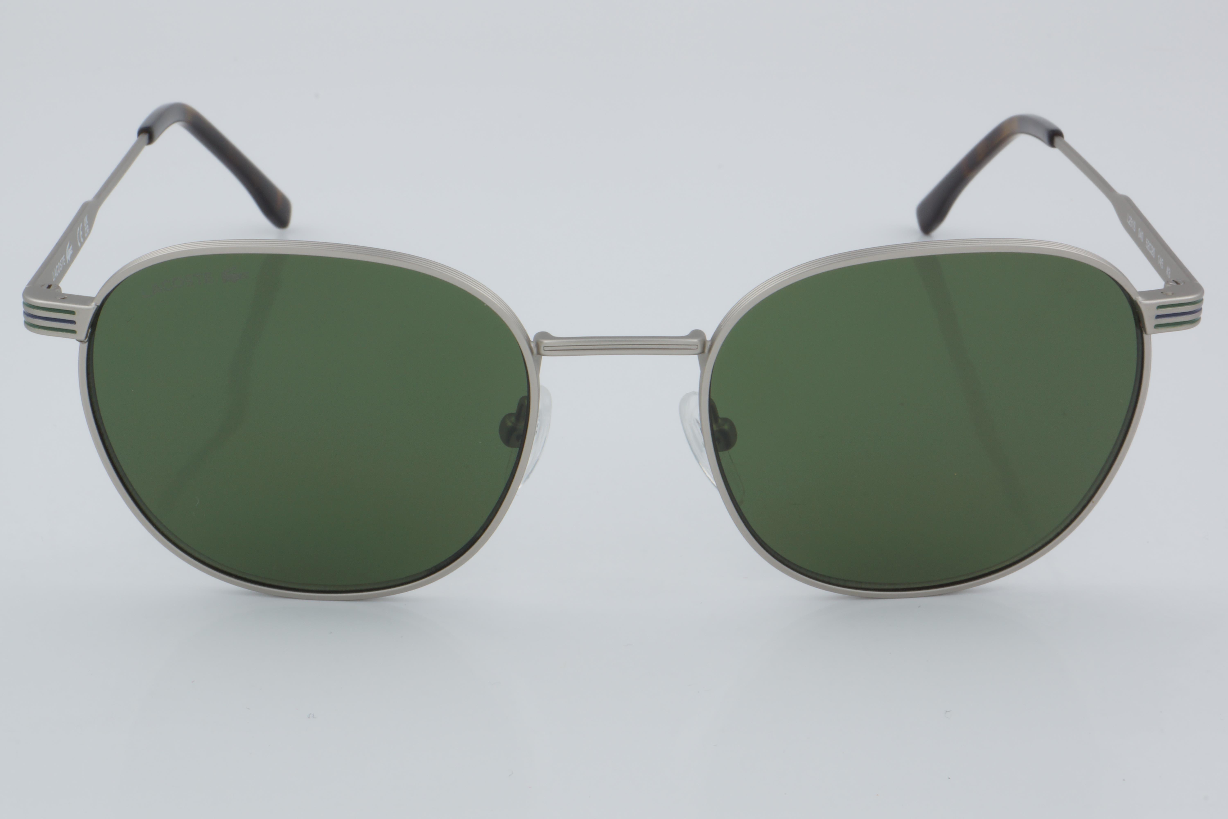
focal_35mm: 75
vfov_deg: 18.2
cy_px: 410
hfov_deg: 27.0
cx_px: 614
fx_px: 2558
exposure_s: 1/4
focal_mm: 50
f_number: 32
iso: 100
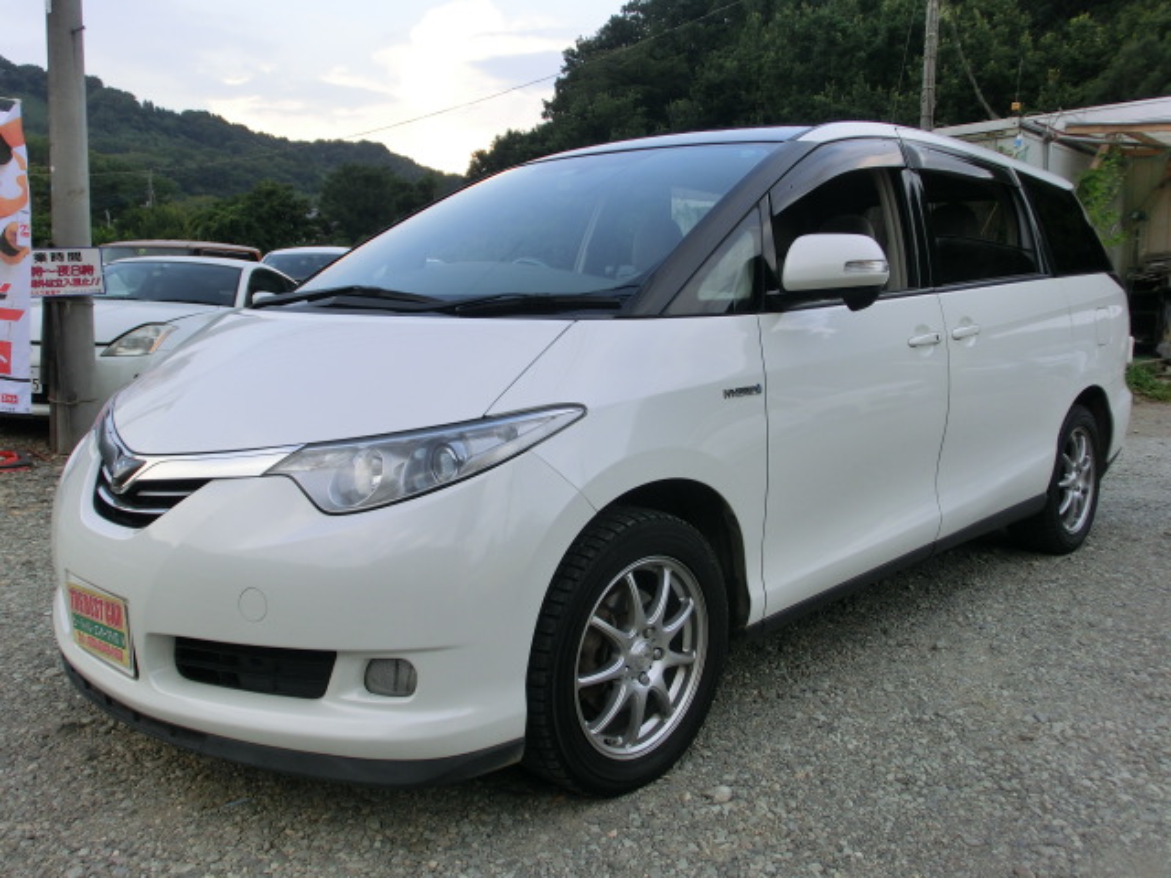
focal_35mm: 33
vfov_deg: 42.9
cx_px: 586
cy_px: 439
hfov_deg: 55.4
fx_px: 1116
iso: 100
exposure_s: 1/125
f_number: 3.7
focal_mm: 5.86
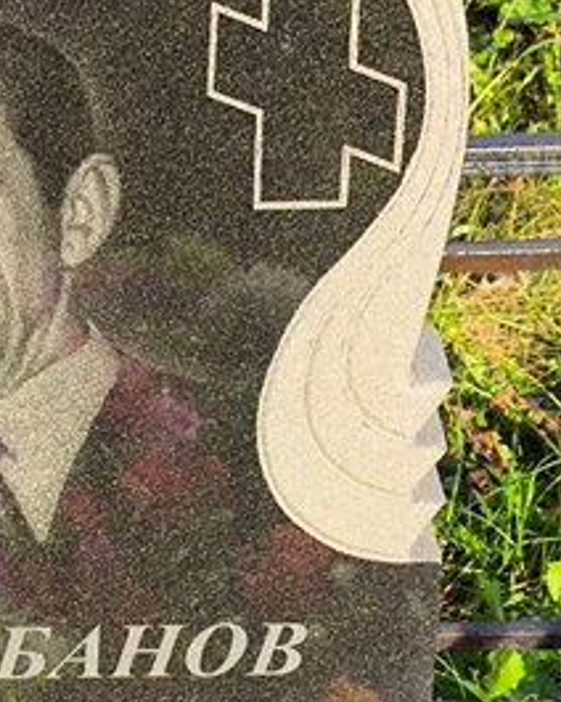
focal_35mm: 147
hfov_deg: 10.4
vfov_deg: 12.9
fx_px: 3051
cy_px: 705
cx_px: 52
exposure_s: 1/811
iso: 50
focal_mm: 4.71
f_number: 1.7
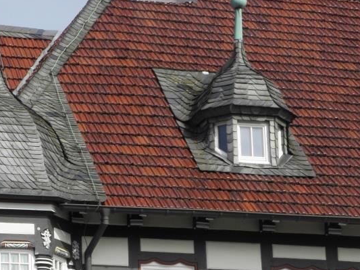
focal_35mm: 223
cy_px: 224
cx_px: 57
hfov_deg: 8.9
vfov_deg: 6.6
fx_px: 2318
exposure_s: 1/320
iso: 64
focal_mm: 20.76
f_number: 5.6
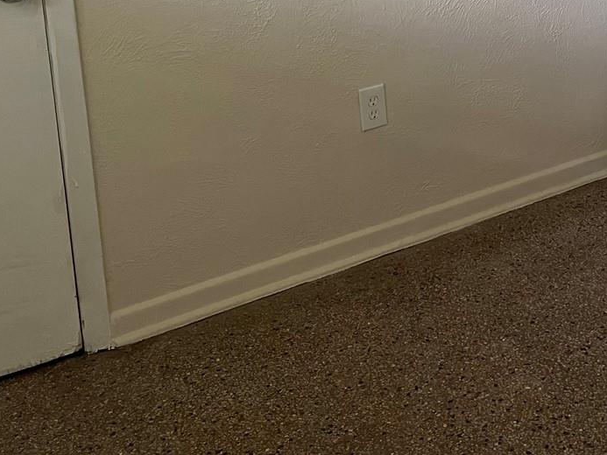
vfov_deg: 23.2
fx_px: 1052
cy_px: -27
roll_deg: +1.5
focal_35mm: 60
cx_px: 583
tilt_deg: -11.5
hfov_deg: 30.3
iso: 160
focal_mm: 5.1
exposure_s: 1/60
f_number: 1.6
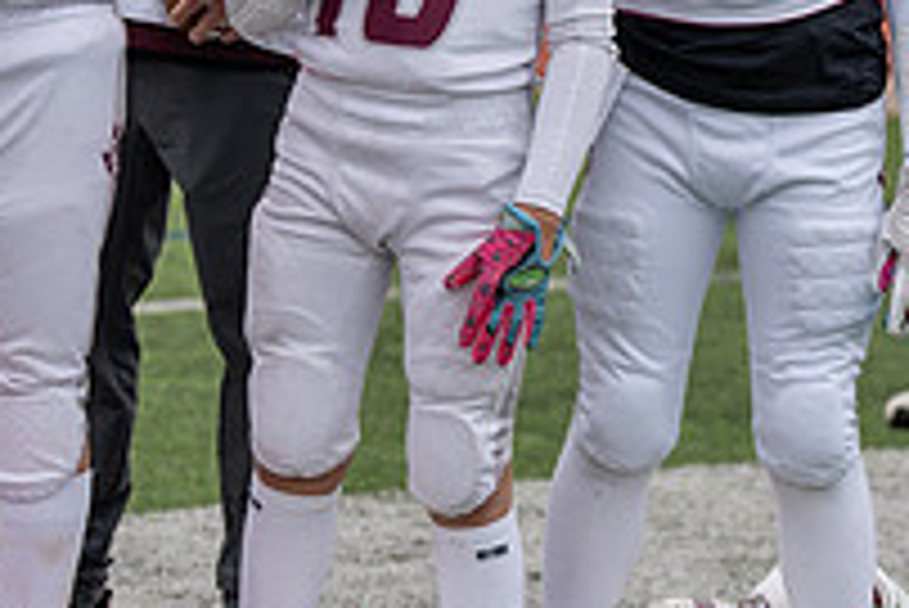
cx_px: 418
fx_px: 6519
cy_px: -223
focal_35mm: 258
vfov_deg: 5.3
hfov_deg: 8.0
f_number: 2.8
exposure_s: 1/1250
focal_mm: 90
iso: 500
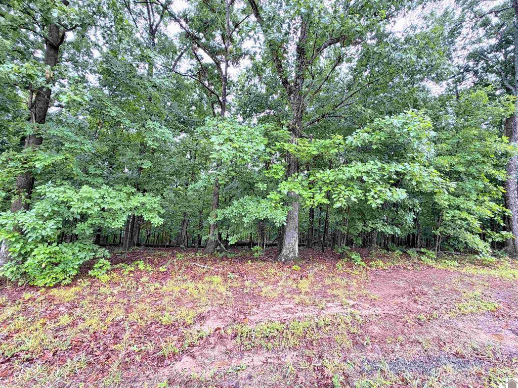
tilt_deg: +5.8
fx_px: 209
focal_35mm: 14
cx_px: 259
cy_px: 194
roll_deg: -2.7
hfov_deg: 102.1
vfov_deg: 85.7
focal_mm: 2.22
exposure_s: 1/159
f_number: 2.2
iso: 50
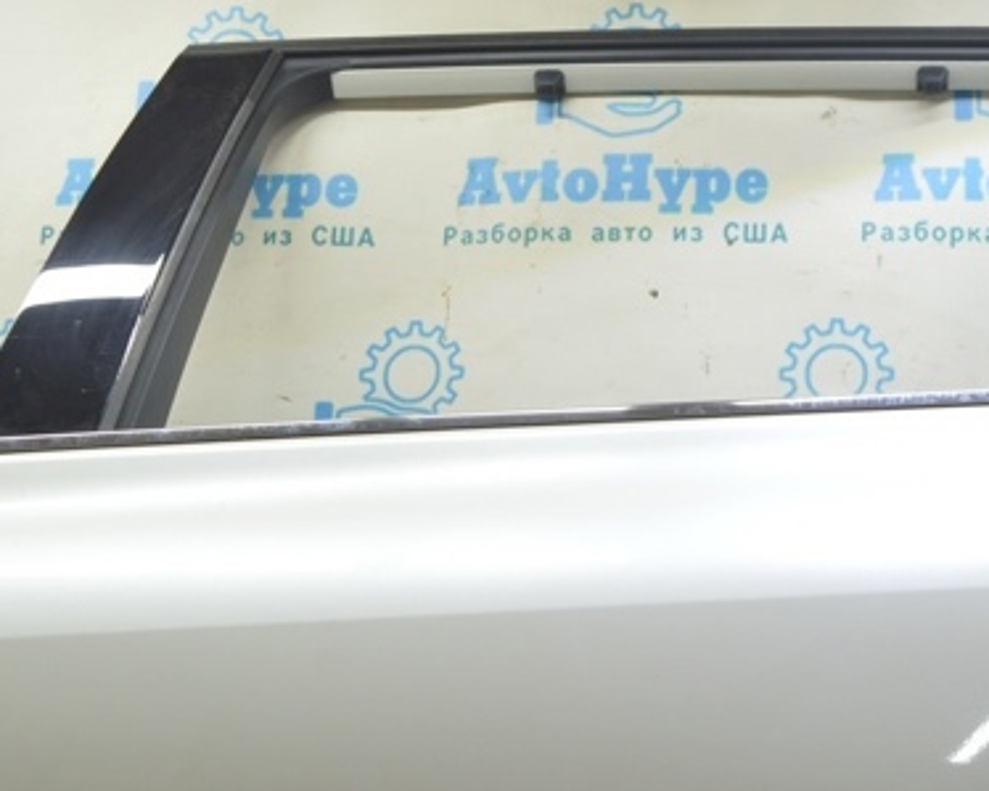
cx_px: 695
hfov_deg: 34.9
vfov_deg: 28.6
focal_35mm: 53
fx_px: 1551
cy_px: 454
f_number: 5.6
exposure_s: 1/20
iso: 400
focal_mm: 22
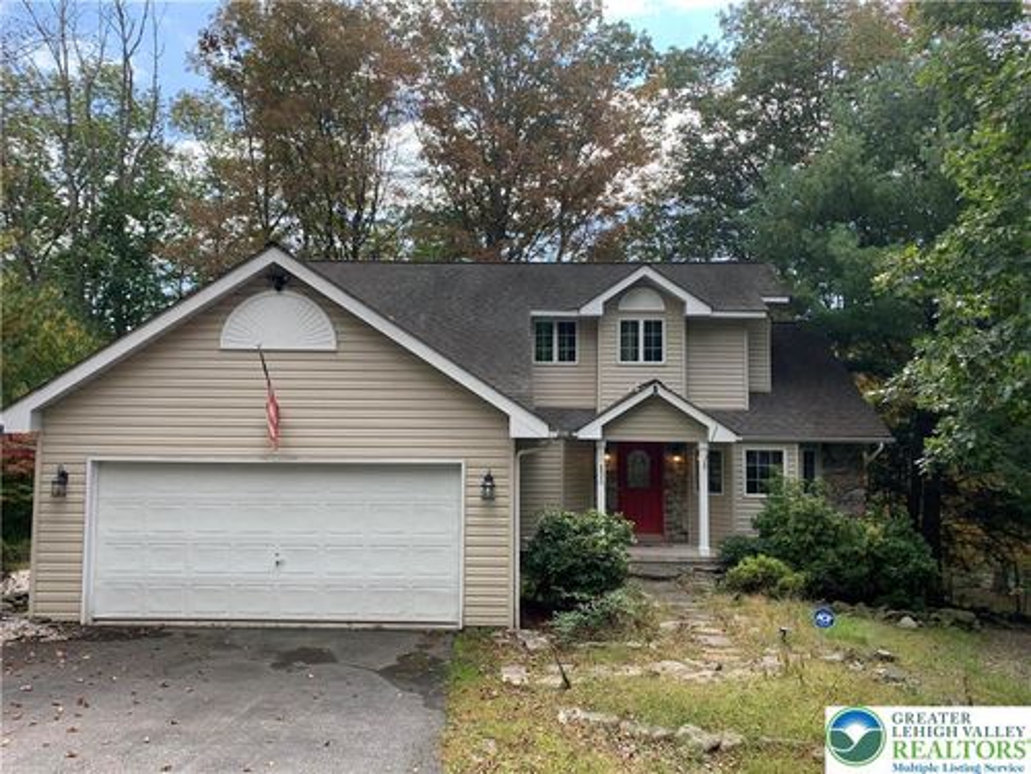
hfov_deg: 67.3
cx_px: 516
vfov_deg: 53.1
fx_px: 774
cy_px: 387
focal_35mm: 26
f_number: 1.8
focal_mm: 4.25
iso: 25
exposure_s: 1/478
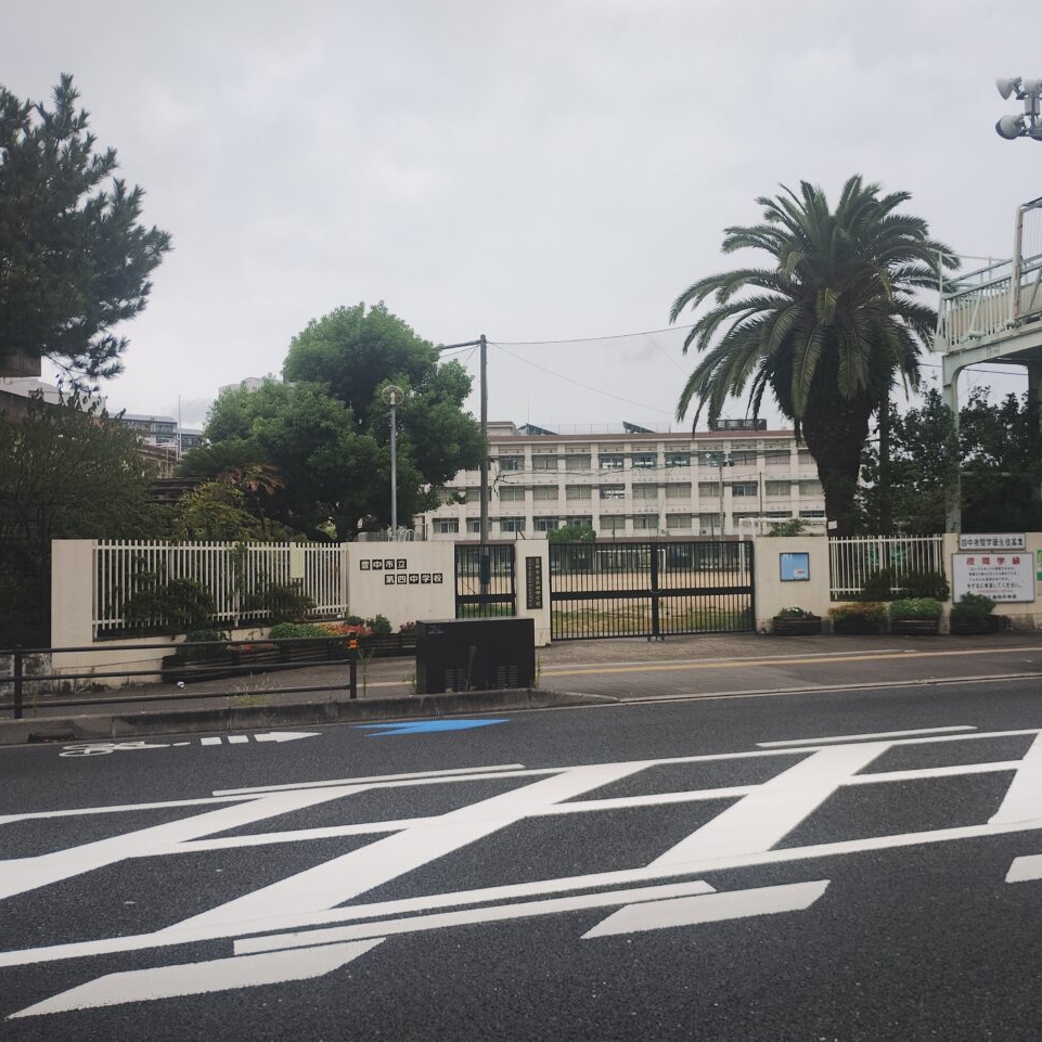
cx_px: 639
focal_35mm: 33
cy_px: 520
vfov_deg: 49.7
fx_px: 1124
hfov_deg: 49.4
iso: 100
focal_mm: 4.27
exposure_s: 1/292
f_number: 1.8
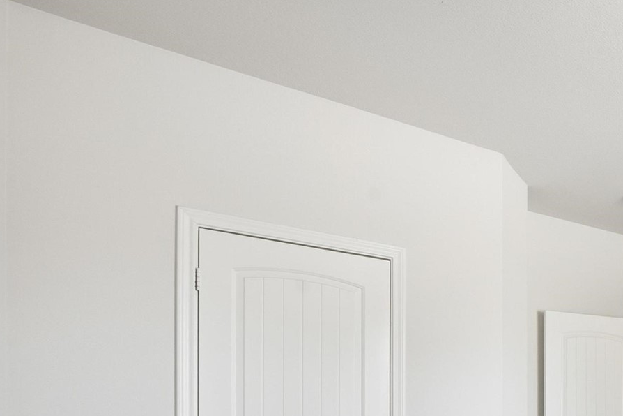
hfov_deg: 44.8
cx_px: 659
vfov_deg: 34.6
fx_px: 588
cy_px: 435
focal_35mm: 34
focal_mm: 14
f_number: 9
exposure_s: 1/60
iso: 100
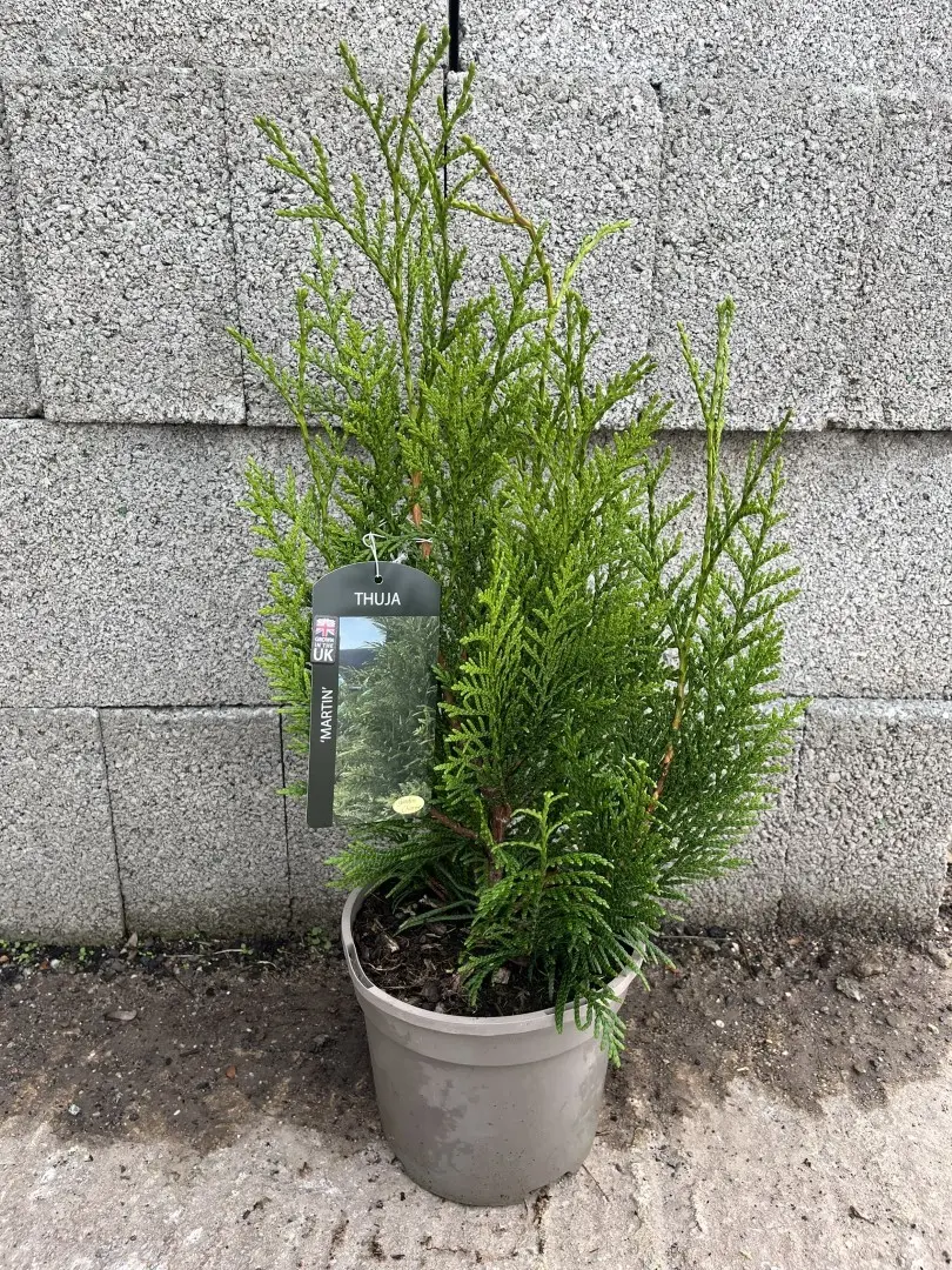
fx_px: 953
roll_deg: -2.3
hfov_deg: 53.1
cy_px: 635
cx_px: 476
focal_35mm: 26
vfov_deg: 67.3
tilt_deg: -20.4
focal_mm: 5.1
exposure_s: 1/357
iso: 50
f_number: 1.6
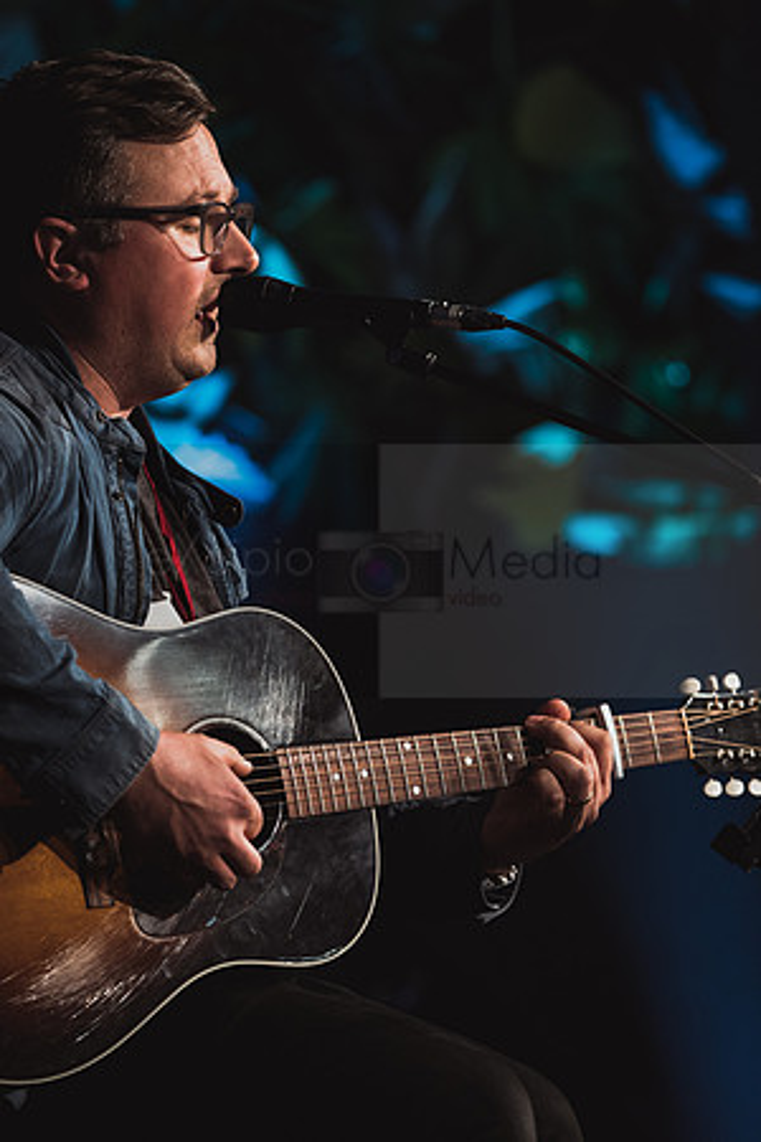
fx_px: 6627
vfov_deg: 9.8
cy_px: 571
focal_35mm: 209
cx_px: 380
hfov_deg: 6.6
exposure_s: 1/125
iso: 3200
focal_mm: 209
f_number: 5.6
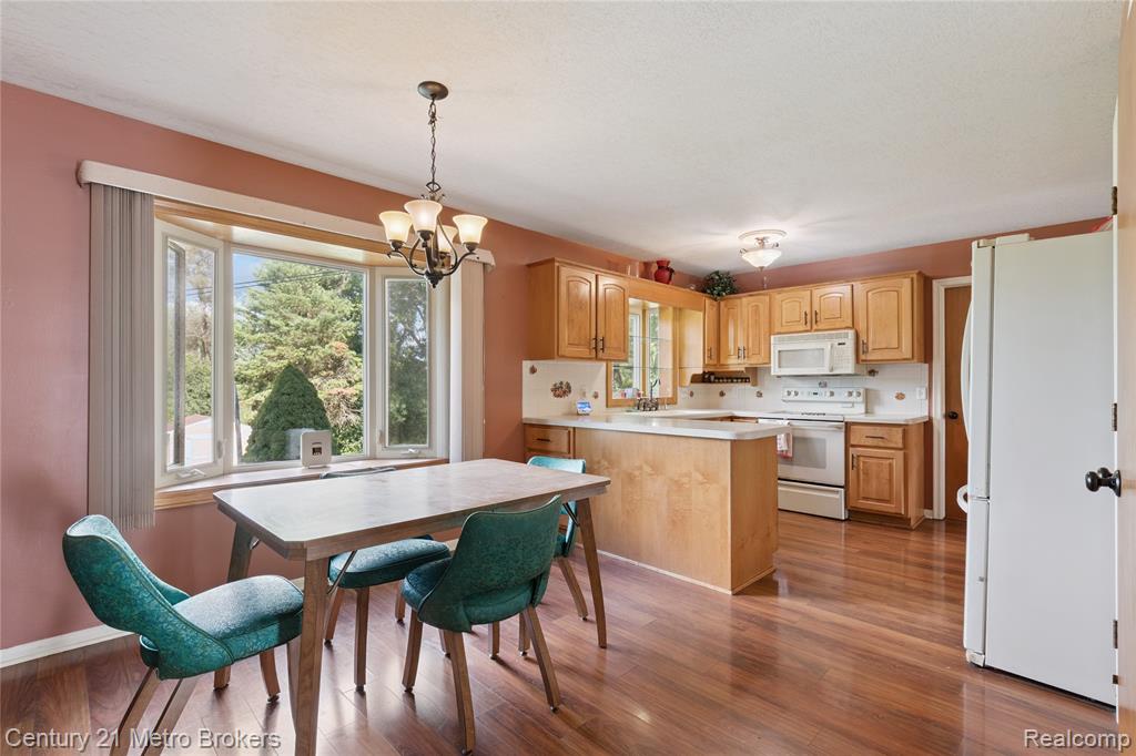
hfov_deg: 100.4
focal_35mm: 15
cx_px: 568
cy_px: 378
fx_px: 473
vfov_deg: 77.3
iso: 400
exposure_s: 1/20
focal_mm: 10
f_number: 8
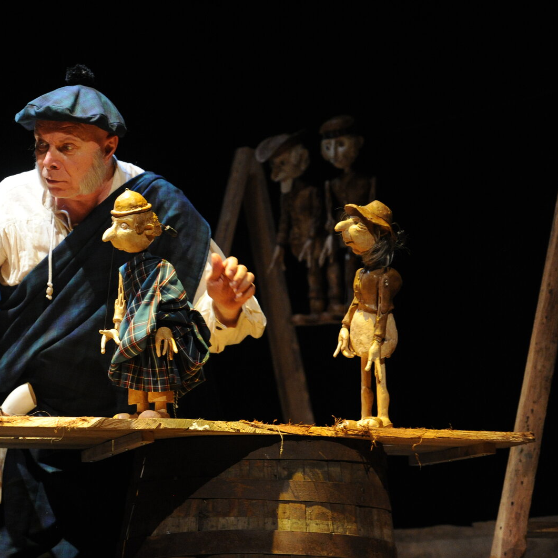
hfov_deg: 8.5
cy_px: 280
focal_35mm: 205
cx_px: 170
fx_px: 3739
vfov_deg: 8.5
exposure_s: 1/200
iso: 6400
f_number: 4
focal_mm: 160
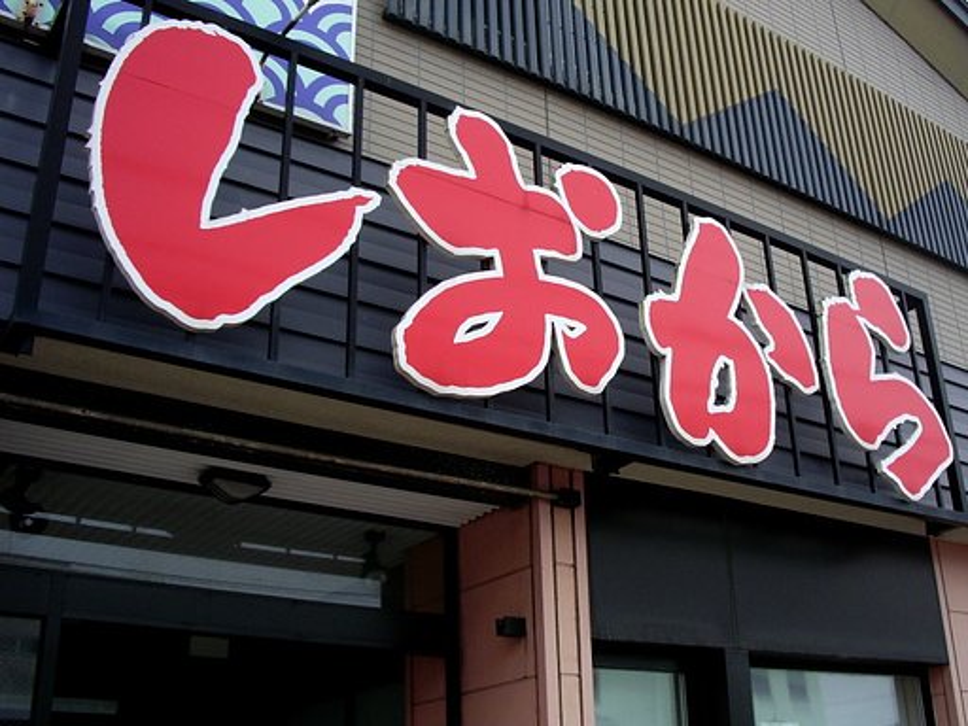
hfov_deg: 52.6
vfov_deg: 40.7
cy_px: 363
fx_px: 979
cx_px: 484
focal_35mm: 35
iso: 80
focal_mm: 5.8
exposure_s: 1/250
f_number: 4.3
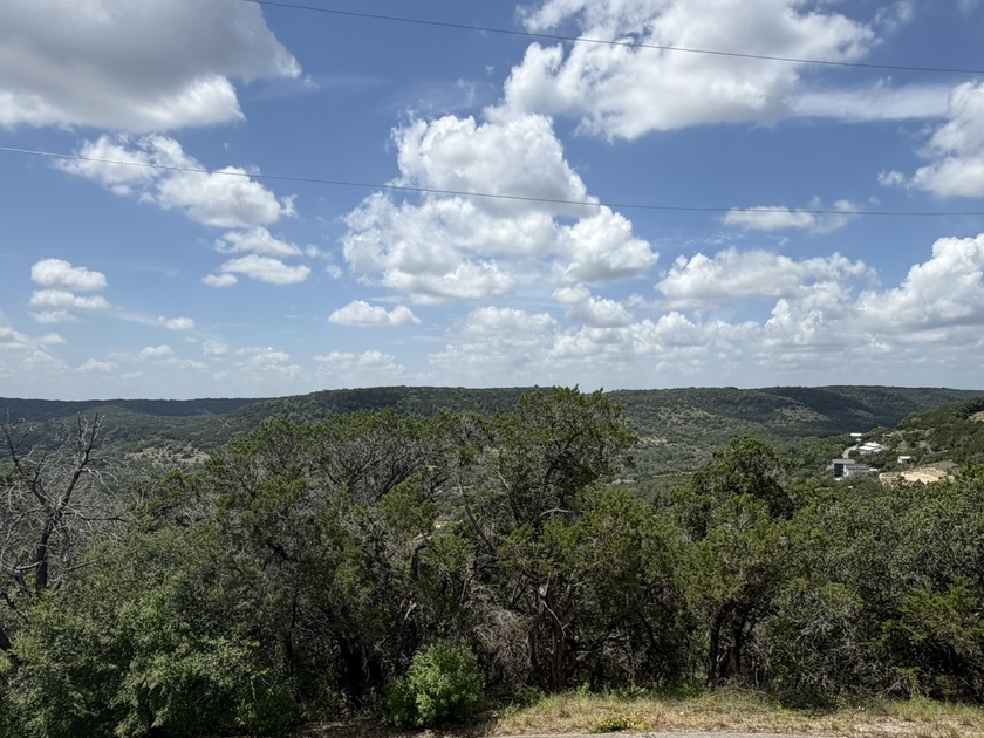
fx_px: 682
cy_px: 451
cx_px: 558
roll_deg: +0.9
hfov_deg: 71.3
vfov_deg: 56.3
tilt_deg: -4.2
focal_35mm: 24
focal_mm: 2.22
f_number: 2.2
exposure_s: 1/1259
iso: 20
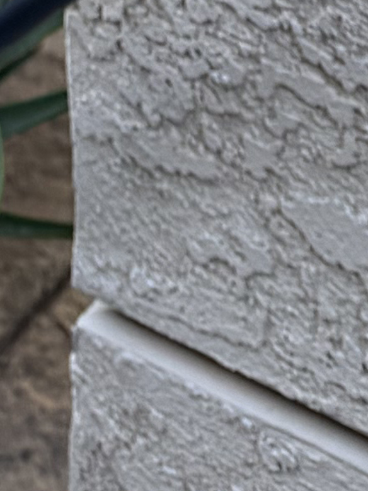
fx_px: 2495
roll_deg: +2.7
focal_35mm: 176
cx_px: 74
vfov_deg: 8.6
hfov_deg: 8.4
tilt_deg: -14.7
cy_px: -1159
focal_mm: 6.76
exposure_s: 1/149
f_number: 1.78
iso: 64
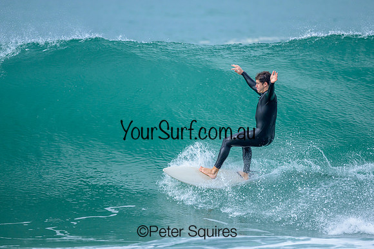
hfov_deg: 2.2
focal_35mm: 922
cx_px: 216
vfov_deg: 1.5
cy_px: 105
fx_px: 9583
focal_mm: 800
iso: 560
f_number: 6.3
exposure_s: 1/2000
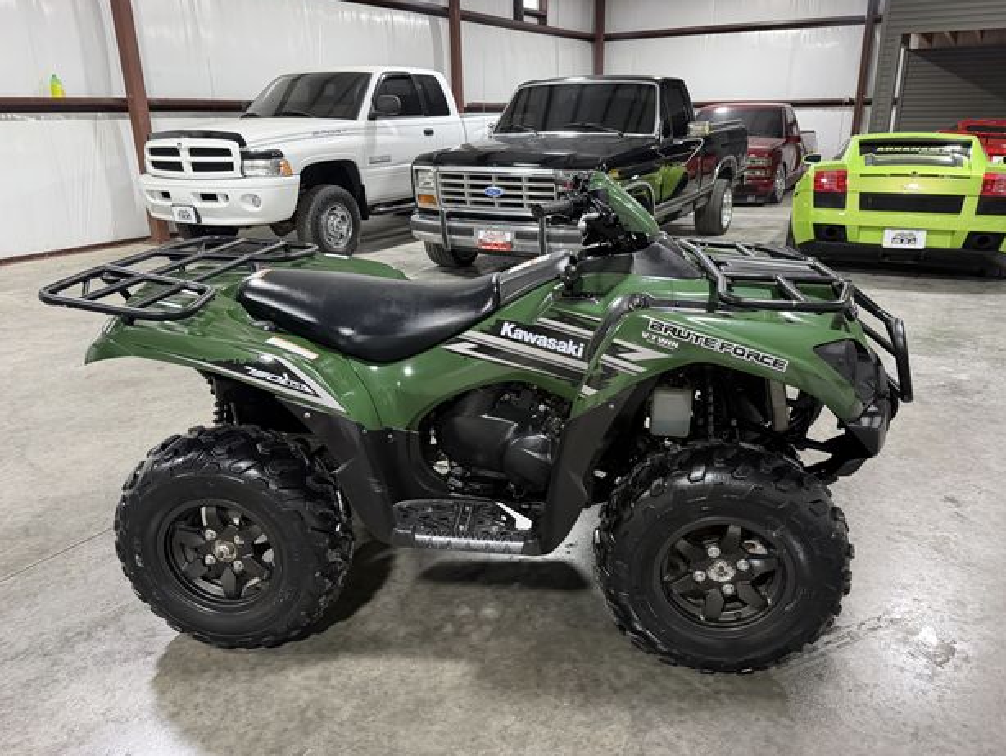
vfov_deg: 54.9
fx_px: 727
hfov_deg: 69.4
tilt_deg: -18.5
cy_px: 379
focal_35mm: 25
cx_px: 511
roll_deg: +2.0
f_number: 1.78
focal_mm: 6.76
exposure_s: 1/60
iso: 400
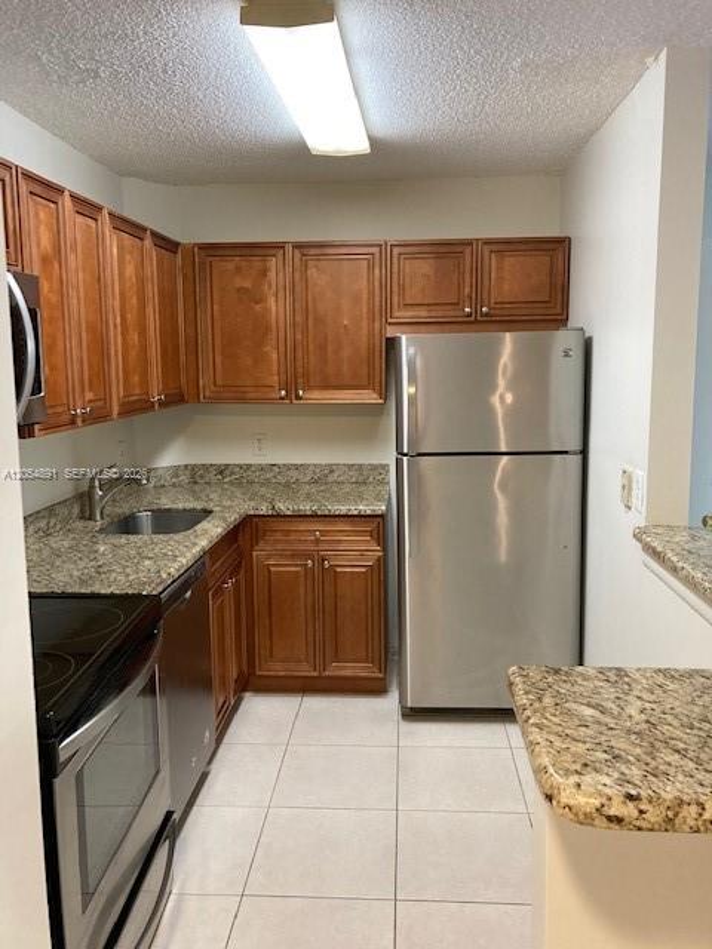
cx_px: 356
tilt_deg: -5.6
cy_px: 474
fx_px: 768
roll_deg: +1.1
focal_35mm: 28
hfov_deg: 49.7
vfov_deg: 63.4
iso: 200
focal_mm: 3.99
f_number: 1.8
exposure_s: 1/60
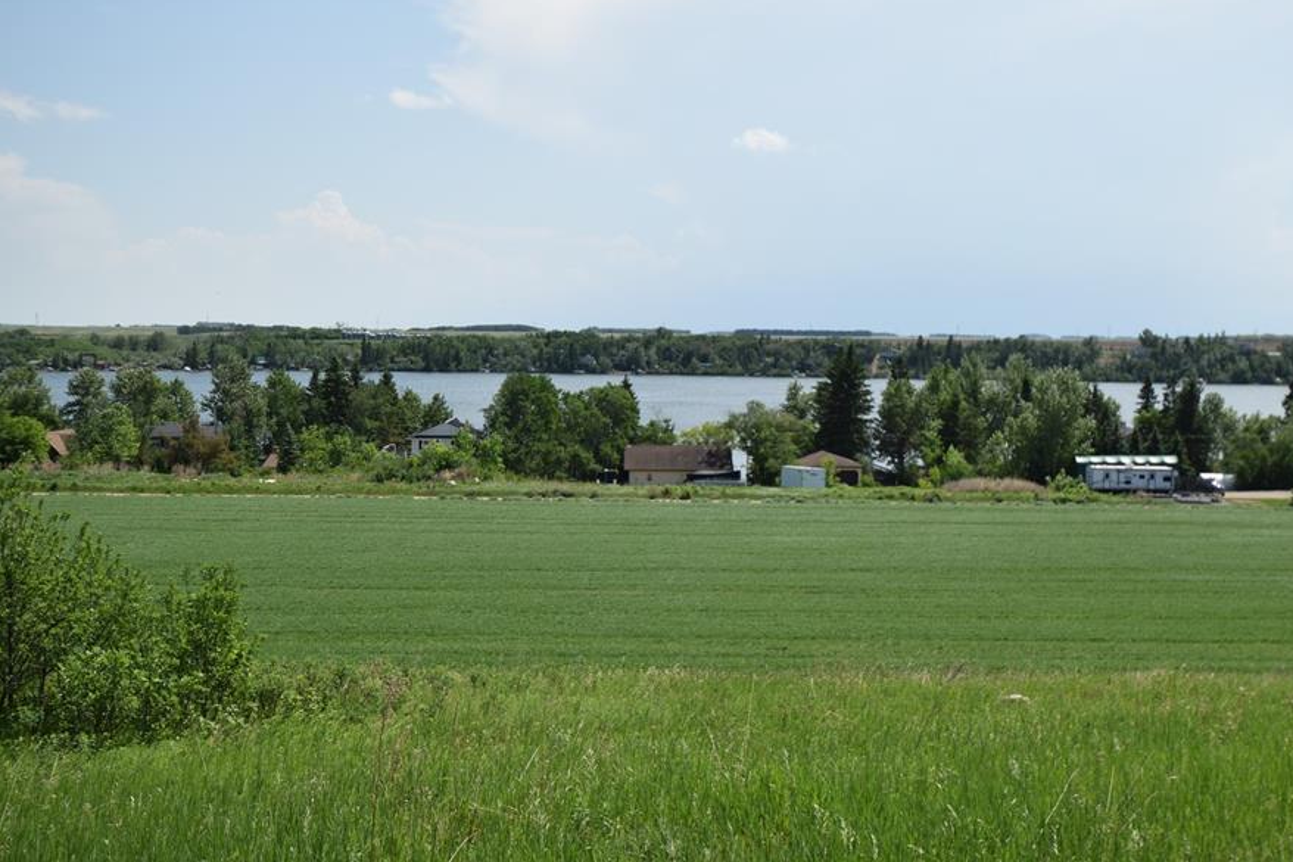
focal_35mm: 42
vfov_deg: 31.9
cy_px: 446
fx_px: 1508
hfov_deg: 46.4
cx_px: 672
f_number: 8
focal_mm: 24
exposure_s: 1/320
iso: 100
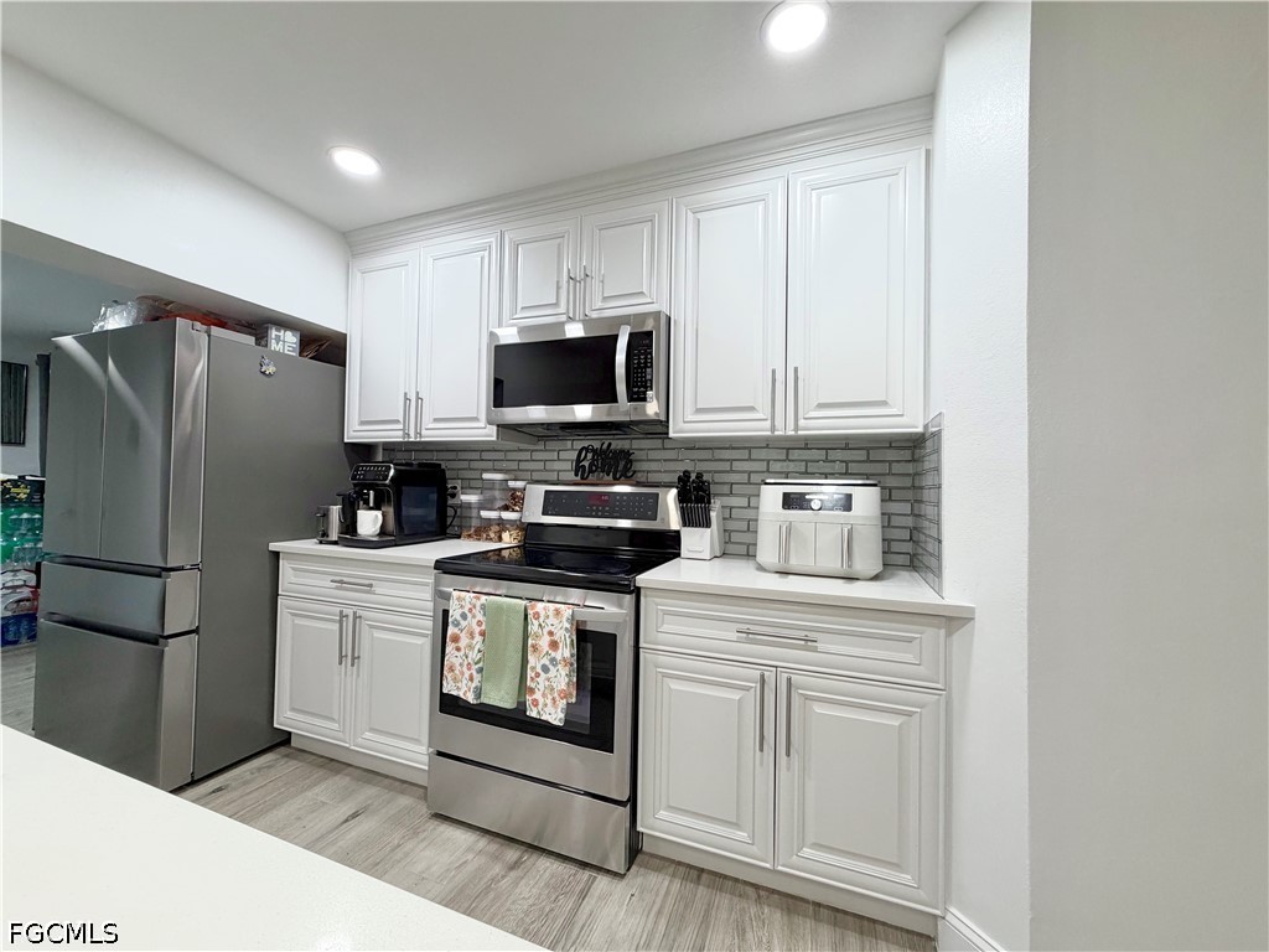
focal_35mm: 14
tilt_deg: +1.1
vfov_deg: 85.7
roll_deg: -0.9
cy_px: 476
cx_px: 634
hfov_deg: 102.1
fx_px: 513
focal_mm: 2.22
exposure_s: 1/120
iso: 200
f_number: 2.2
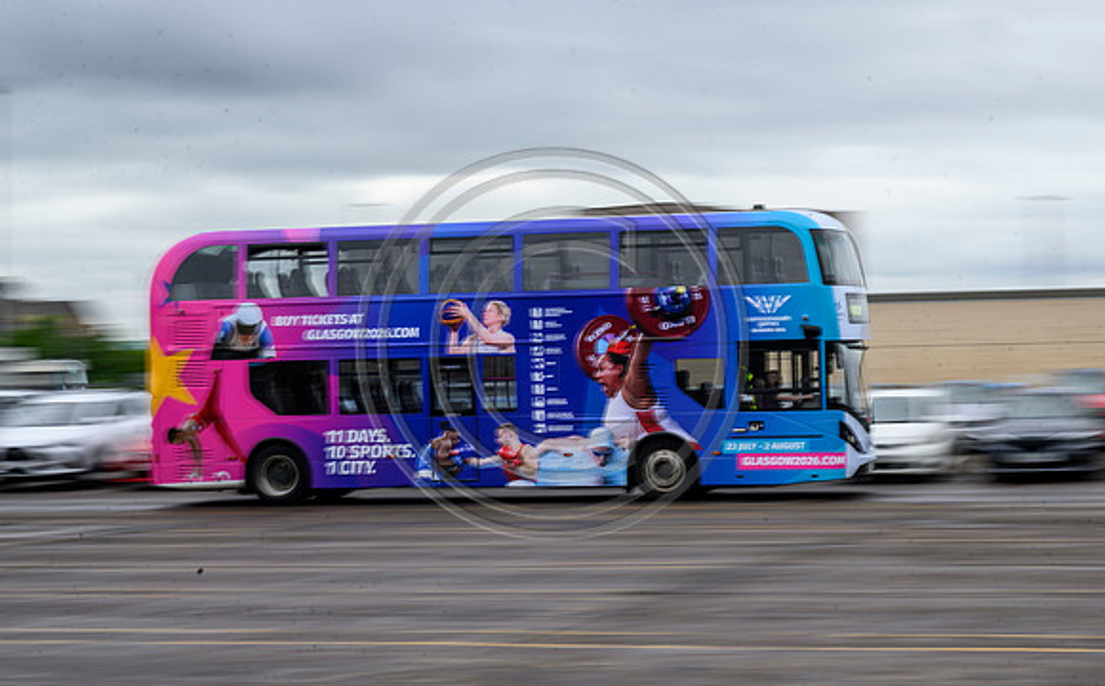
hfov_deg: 25.4
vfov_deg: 15.9
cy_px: 384
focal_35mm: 81
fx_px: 2449
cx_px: 597
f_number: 20
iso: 64
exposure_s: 1/4
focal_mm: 70
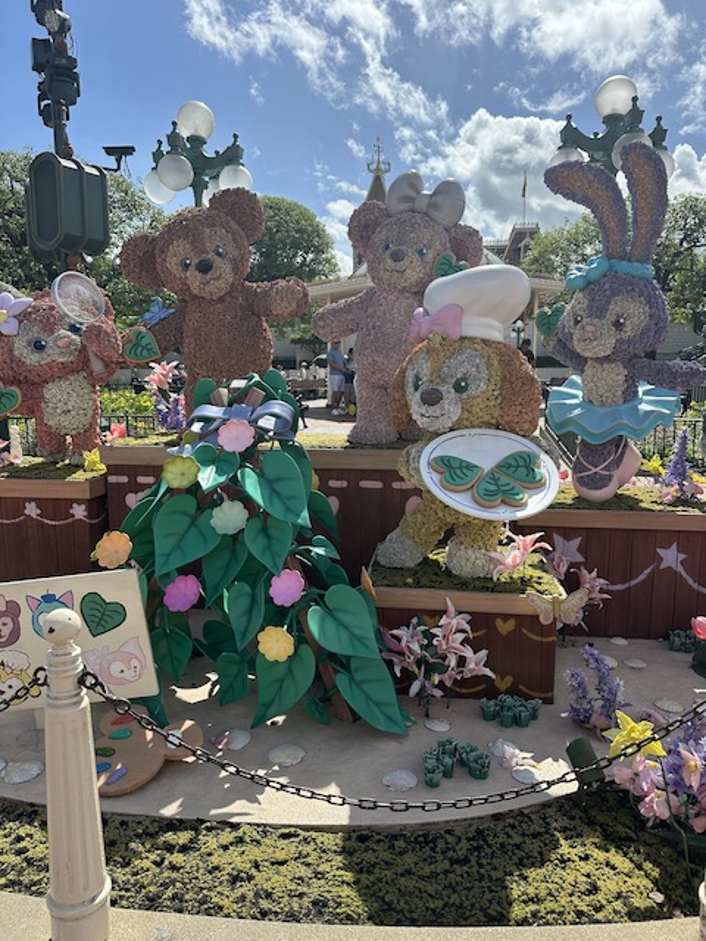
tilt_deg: -8.4
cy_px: 470
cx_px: 353
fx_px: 653
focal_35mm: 24
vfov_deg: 71.6
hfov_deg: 56.8
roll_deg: +0.9
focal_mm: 6.86
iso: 80
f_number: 1.78
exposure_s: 1/4184
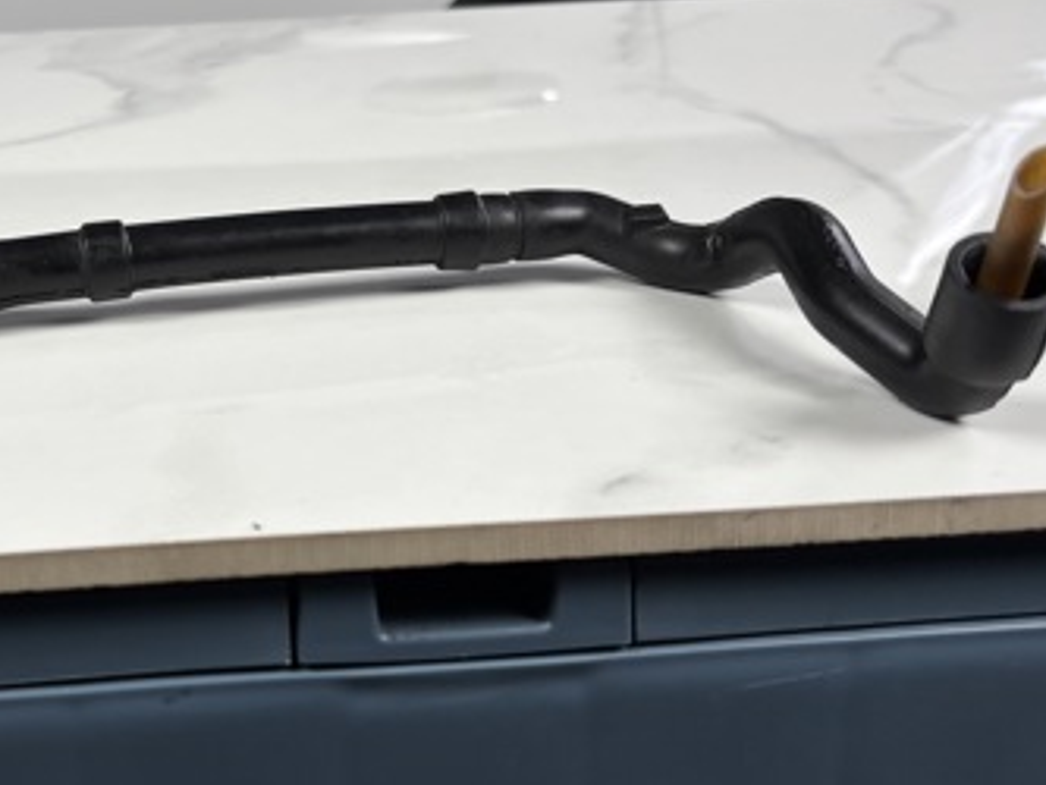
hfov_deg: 37.1
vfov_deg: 29.1
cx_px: 245
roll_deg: +2.6
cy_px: 364
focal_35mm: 50
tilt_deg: -20.1
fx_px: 1511
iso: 40
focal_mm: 5.96
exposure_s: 1/196
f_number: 1.6
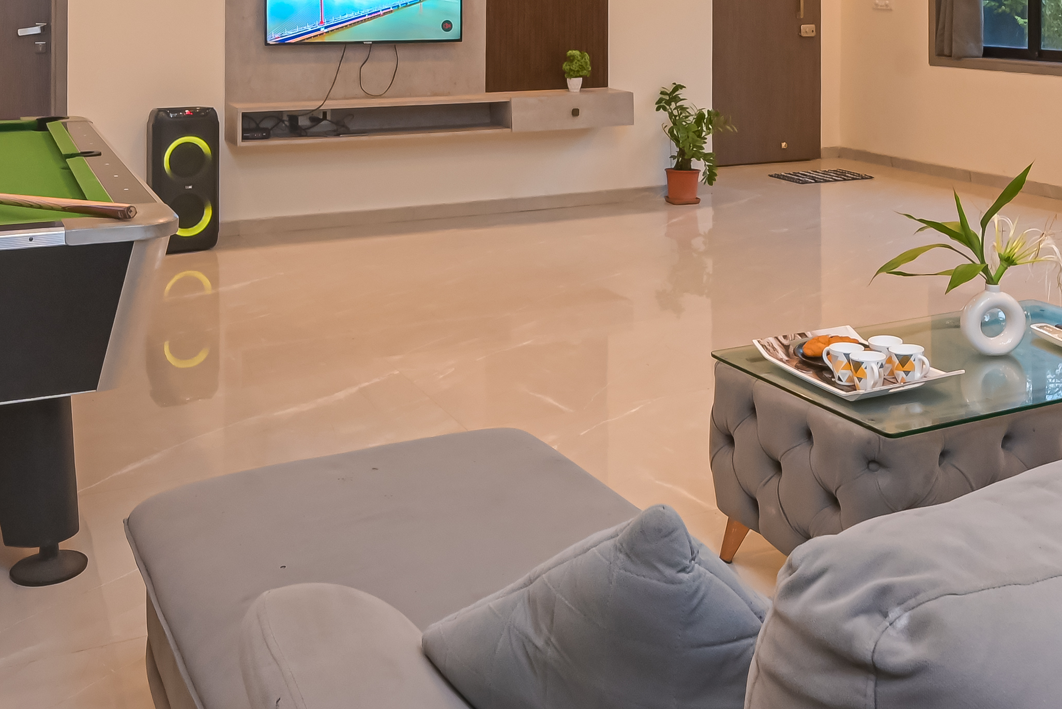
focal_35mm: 41
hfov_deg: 47.3
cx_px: 582
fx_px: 1210
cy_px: -36
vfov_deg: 29.9
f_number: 9
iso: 800
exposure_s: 1/20
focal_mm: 14
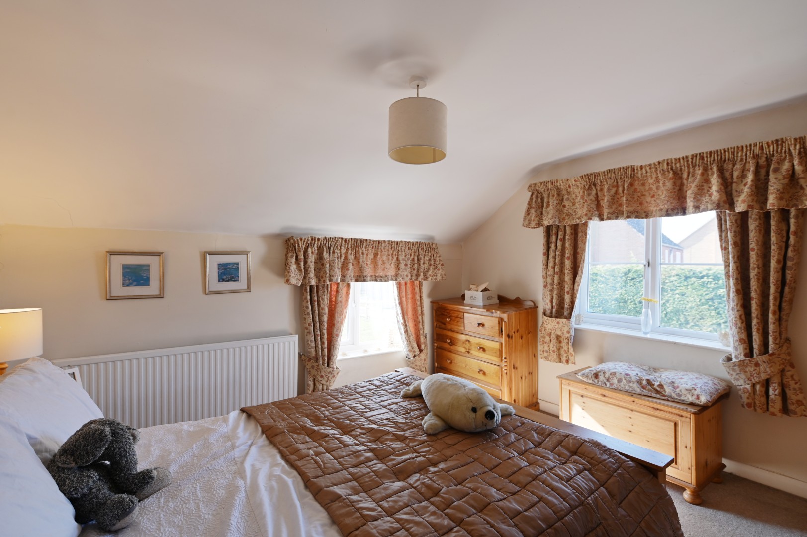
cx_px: 404
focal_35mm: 17
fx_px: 381
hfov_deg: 93.3
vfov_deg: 70.4
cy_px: 268
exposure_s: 1/80
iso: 320
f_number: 4.5
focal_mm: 17
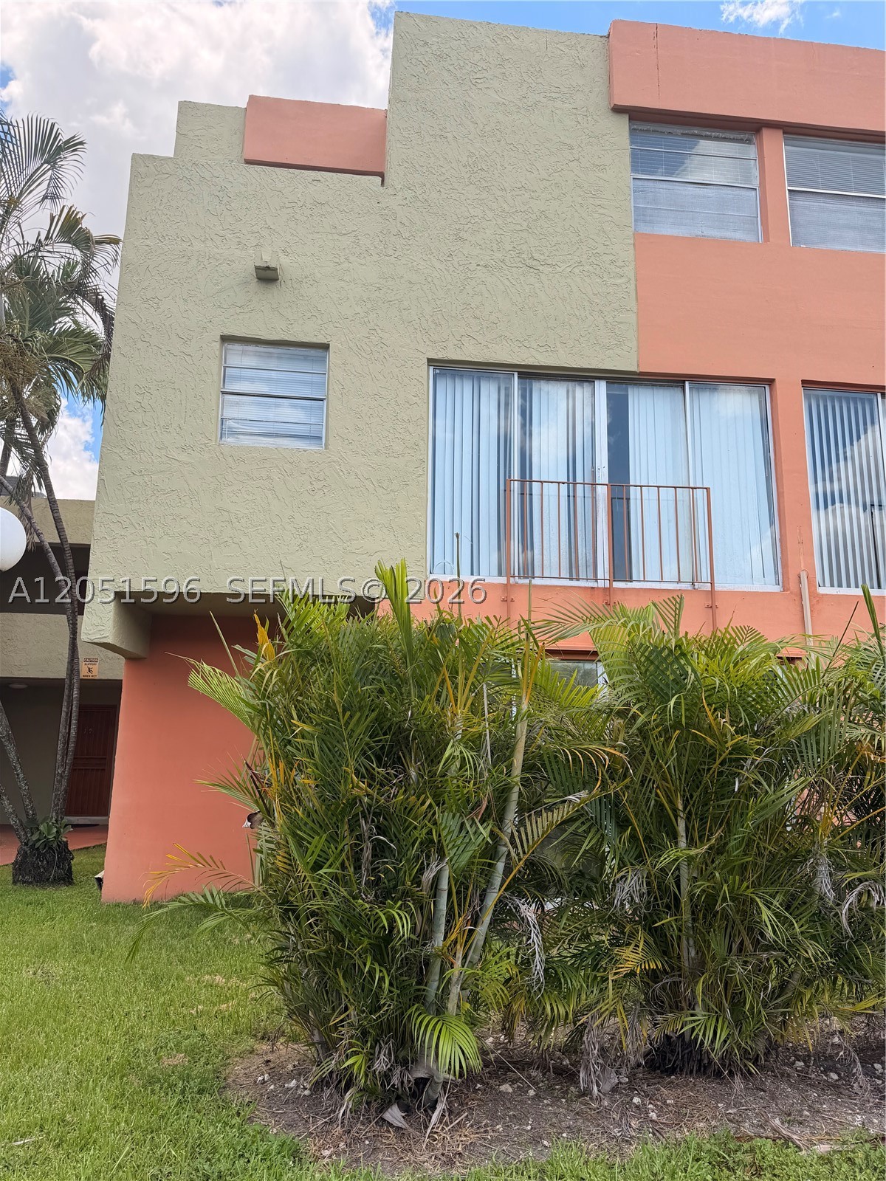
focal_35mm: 24
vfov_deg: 71.6
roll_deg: -2.0
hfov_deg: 56.8
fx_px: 819
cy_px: 590
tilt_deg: +11.5
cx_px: 443
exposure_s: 1/2000
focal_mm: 6.76
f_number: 1.78
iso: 80
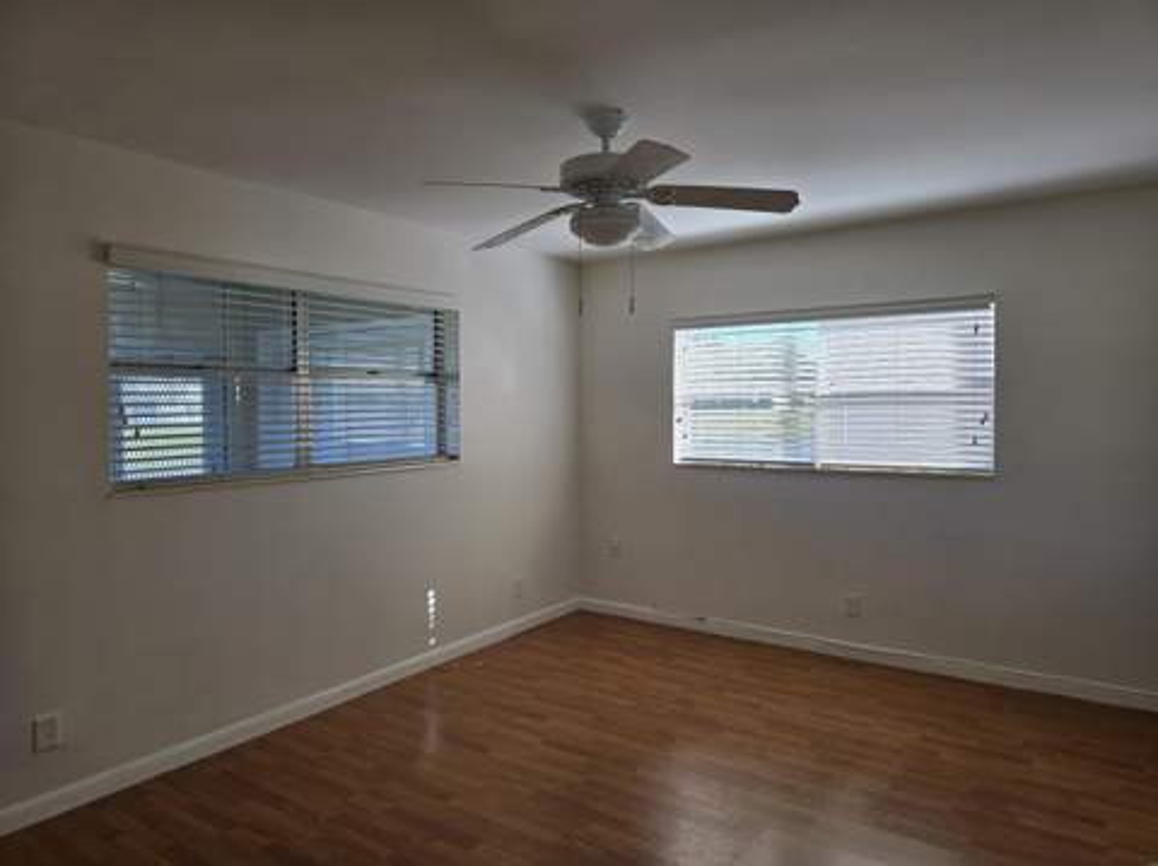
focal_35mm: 23
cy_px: 433
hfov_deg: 74.0
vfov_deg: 58.8
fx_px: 769
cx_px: 579
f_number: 1.7
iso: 20
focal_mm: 6.3
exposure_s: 1/180
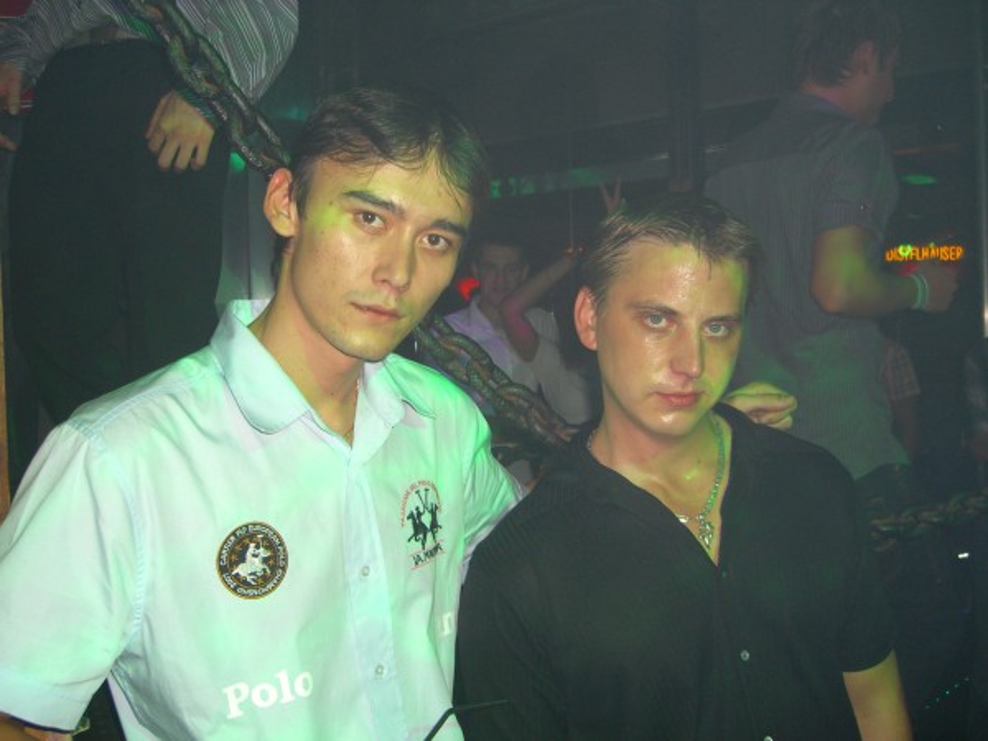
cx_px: 494
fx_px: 1085
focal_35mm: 38
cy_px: 370
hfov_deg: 49.0
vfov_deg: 37.7
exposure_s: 1/60
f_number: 2.8
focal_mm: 7.9
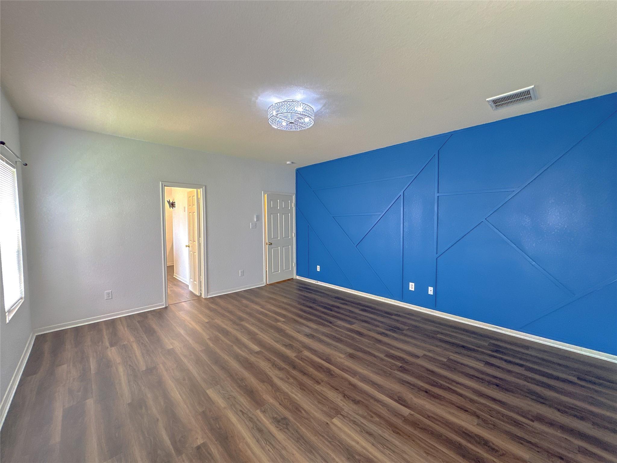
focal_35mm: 14
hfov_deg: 102.1
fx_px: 250
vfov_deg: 85.7
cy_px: 232
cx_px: 308
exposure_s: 1/60
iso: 250
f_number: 2.2
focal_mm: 2.22
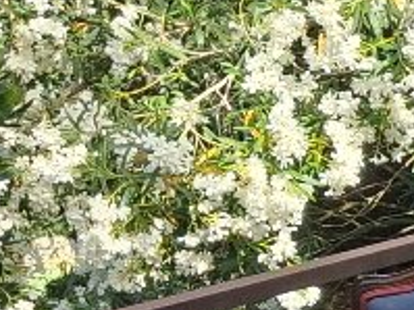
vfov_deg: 8.9
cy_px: 445
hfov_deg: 9.5
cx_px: 1242
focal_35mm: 163
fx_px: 1948
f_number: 1.8
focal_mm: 4
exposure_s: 1/128
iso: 25
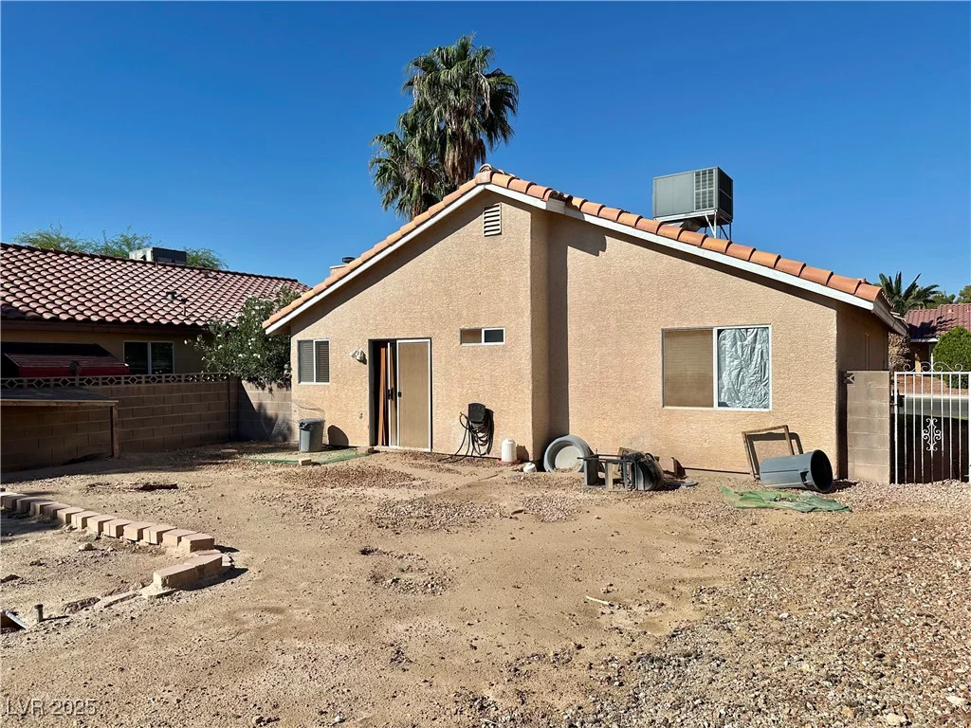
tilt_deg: +1.4
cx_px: 486
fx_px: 673
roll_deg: +0.6
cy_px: 364
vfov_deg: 56.8
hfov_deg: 71.6
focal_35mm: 24
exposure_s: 1/9709
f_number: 1.78
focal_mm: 6.86
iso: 80
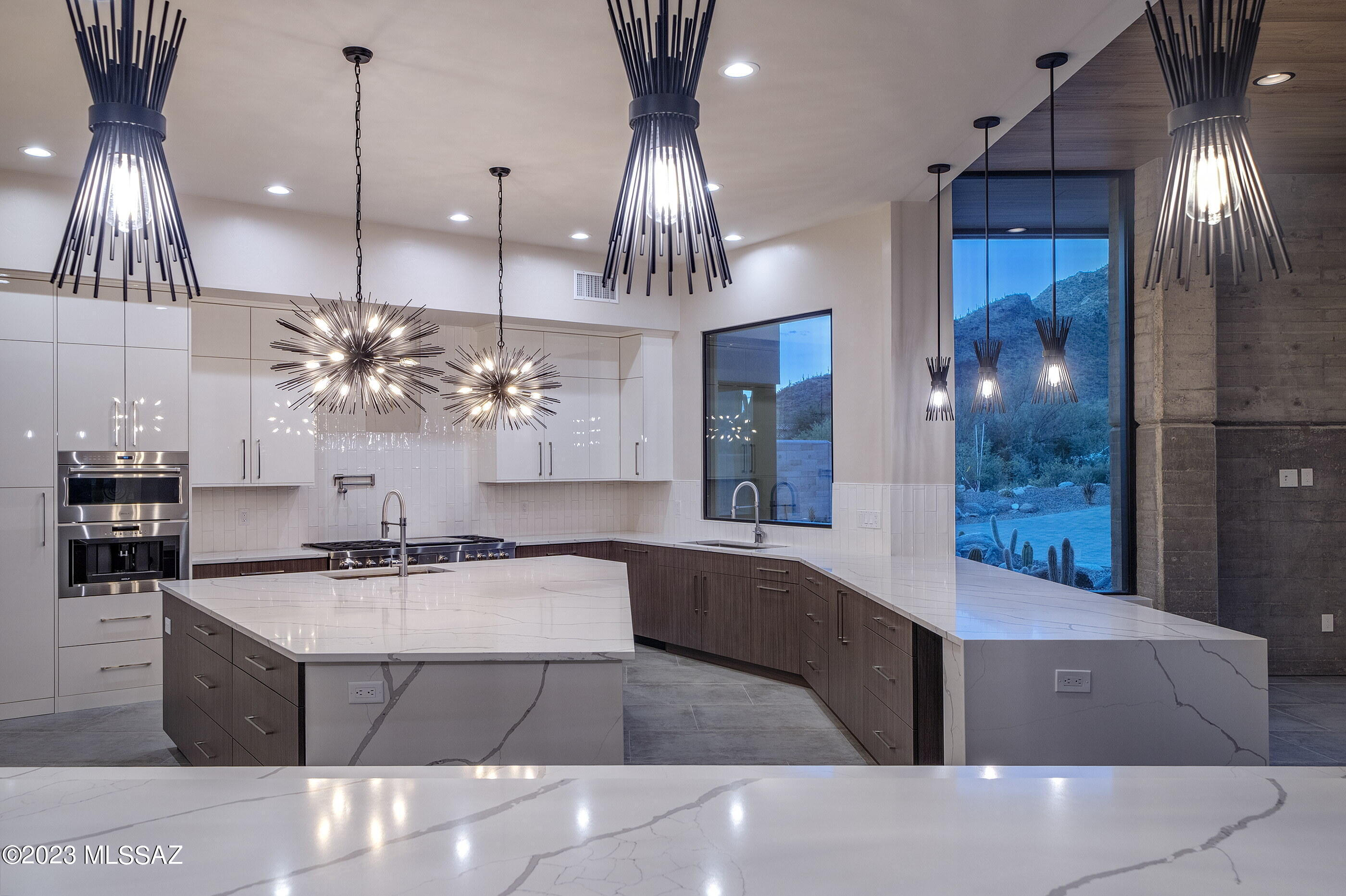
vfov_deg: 53.1
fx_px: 897
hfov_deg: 73.8
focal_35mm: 24
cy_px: 448
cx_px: 673
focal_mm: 24
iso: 200
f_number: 9
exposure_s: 1/8
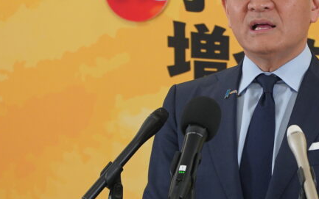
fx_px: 4714
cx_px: 273
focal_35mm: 542
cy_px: 88
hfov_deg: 3.9
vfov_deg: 2.4
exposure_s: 1/320
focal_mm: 200
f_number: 5.6
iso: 2500
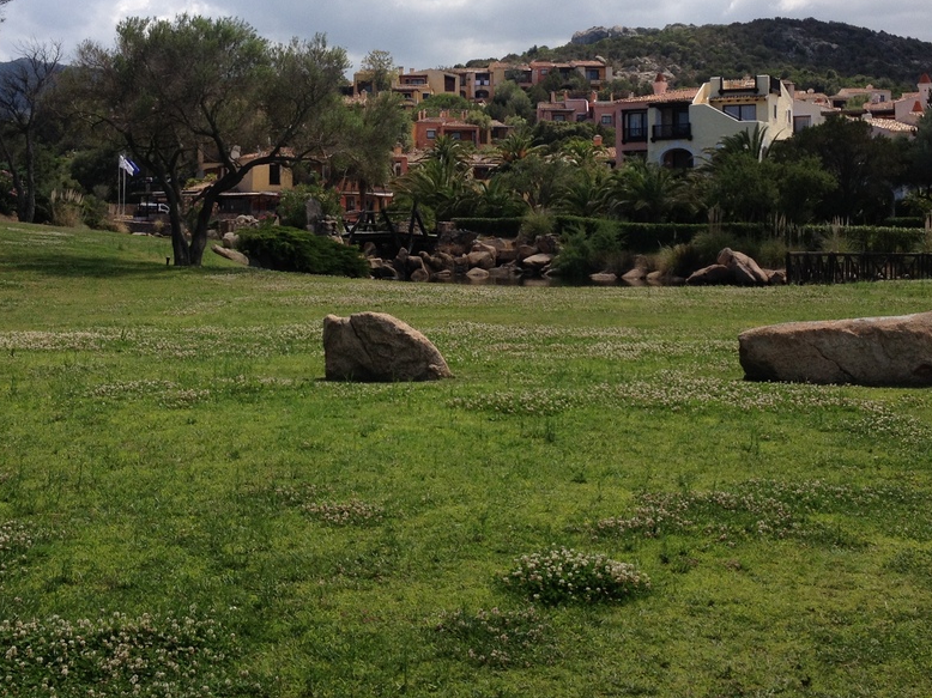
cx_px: 478
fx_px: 1453
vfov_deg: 26.6
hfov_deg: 35.6
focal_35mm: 54
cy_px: 166
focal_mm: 4.28
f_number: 2.4
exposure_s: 1/1842
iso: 50
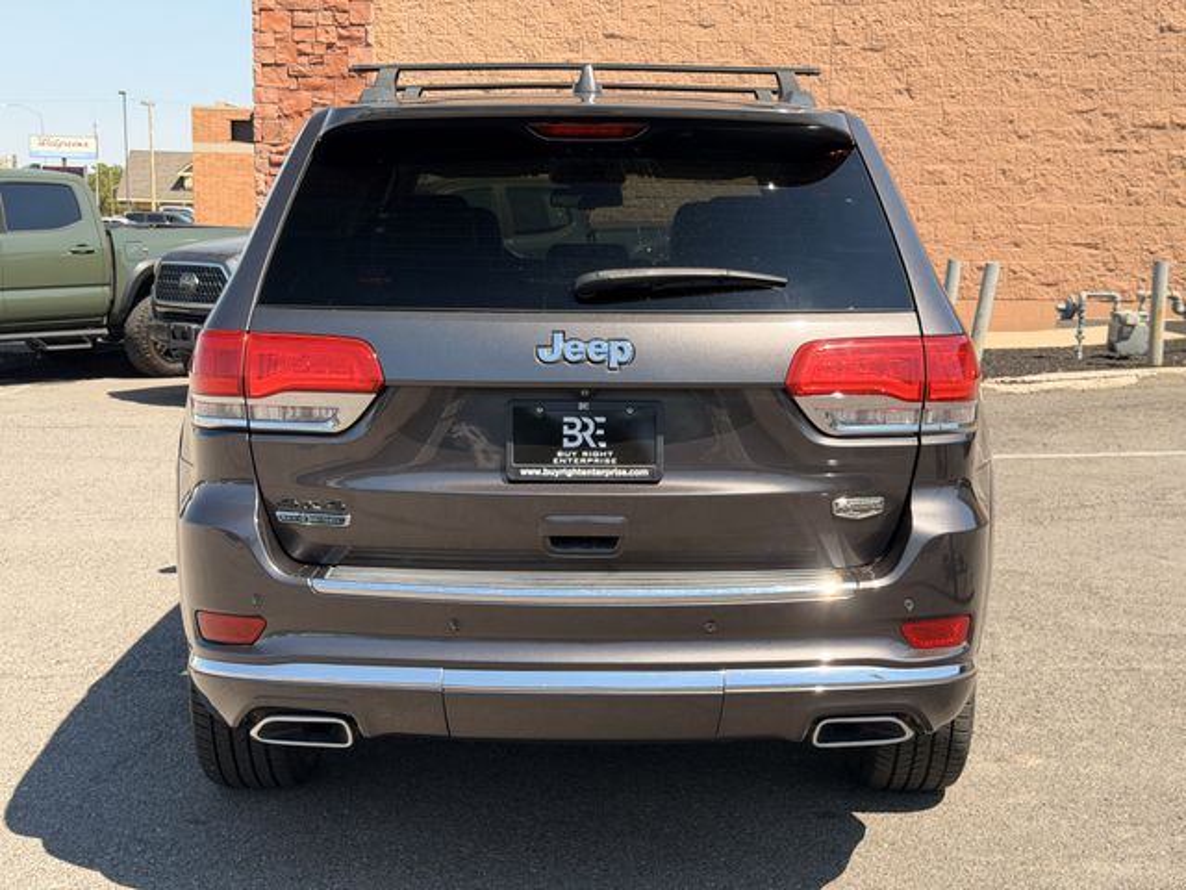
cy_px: 445
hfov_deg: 39.7
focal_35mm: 48
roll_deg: -0.3
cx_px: 593
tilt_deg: -10.1
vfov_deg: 30.3
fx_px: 1645
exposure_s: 1/1133
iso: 80
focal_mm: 6.76
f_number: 1.78
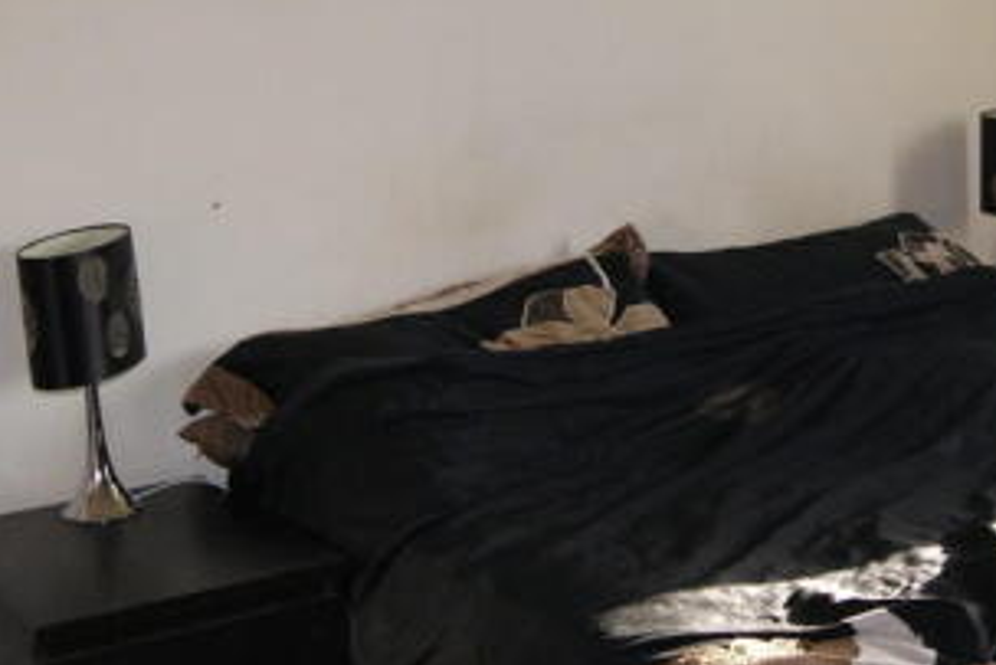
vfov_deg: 19.2
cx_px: 699
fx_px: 1965
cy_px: 339
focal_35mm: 71
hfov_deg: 28.2
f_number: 5.6
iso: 400
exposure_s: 1/60
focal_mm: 22
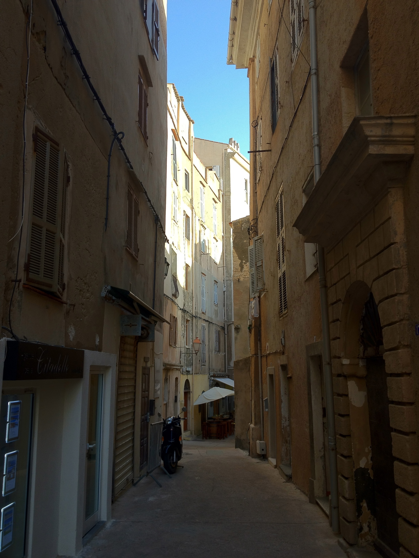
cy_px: 279
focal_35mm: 35
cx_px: 210
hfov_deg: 40.7
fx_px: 565
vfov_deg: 52.6
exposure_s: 1/120
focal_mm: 4.28
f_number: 2.4
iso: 64
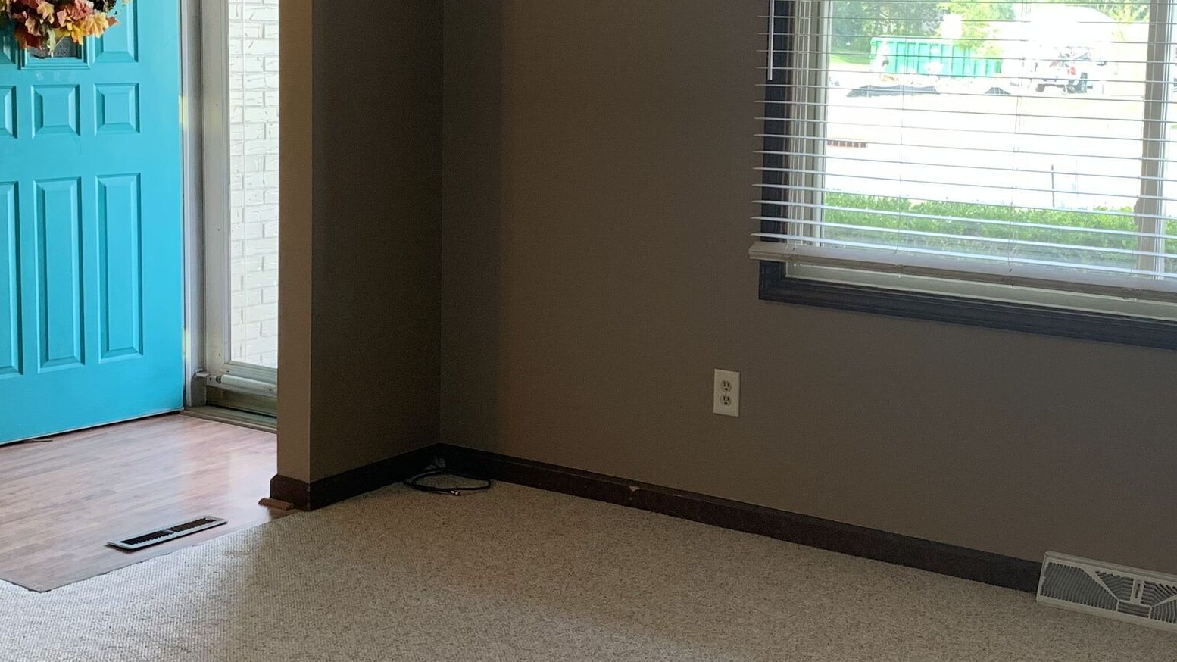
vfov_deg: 21.4
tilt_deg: -5.9
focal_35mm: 56
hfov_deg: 37.2
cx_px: 596
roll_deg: -1.7
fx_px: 1748
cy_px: 236
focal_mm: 4.25
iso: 100
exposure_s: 1/121
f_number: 1.8
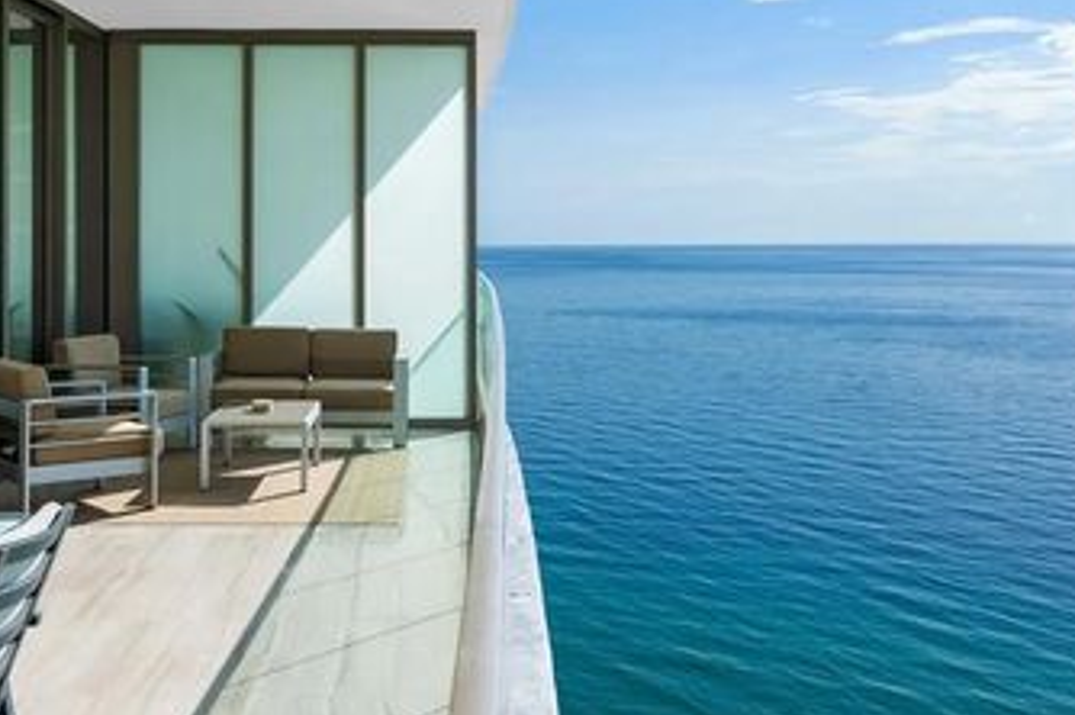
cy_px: 280
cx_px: 505
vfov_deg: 29.1
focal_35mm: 46
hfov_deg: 42.8
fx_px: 1372
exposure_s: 1/250
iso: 100
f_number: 11
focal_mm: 24
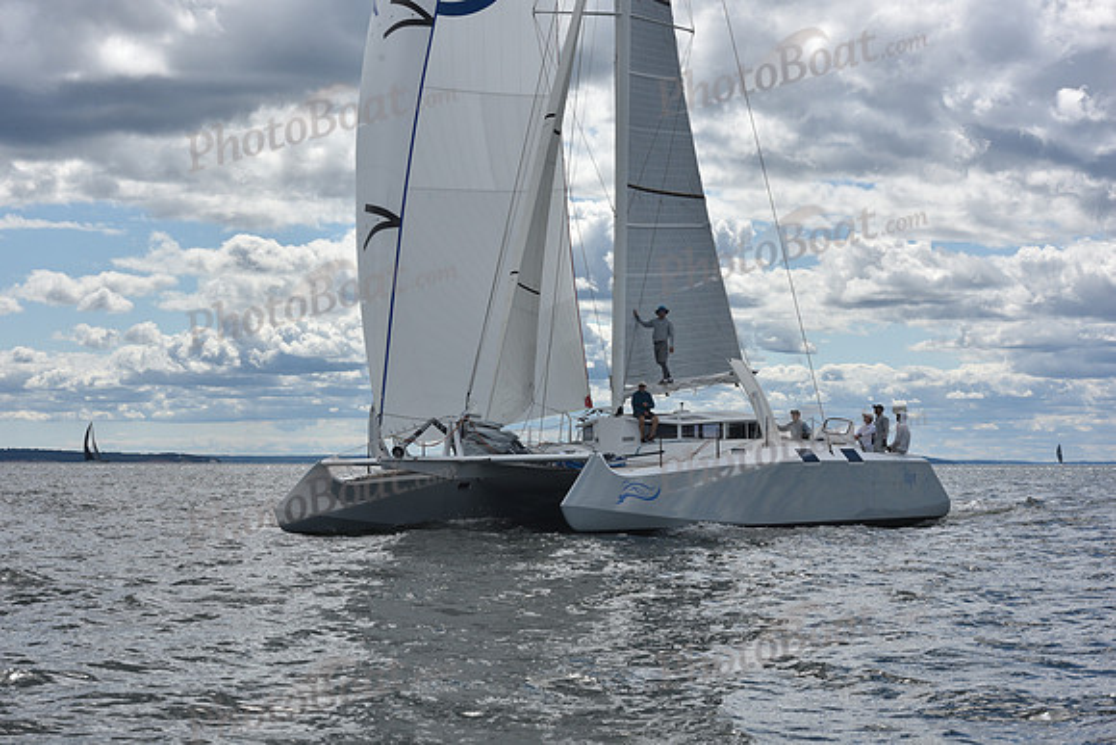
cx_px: 558
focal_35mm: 70
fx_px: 2170
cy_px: 372
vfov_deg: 19.5
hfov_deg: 28.8
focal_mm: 70
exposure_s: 1/1000
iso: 250
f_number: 10
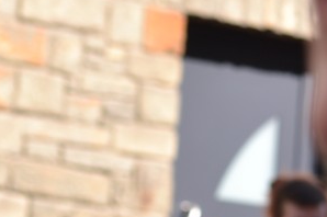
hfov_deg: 7.8
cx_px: -214
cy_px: 239
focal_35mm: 258
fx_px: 2341
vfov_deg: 5.3
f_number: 4.5
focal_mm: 50
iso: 100
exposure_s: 1/250
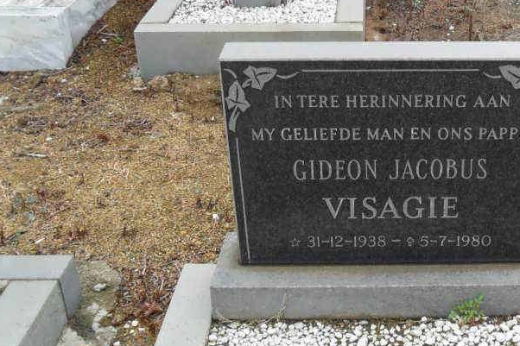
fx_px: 809
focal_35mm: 56
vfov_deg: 24.2
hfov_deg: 34.6
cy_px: 200
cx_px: 410
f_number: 3.5
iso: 100
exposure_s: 1/250
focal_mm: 4.9
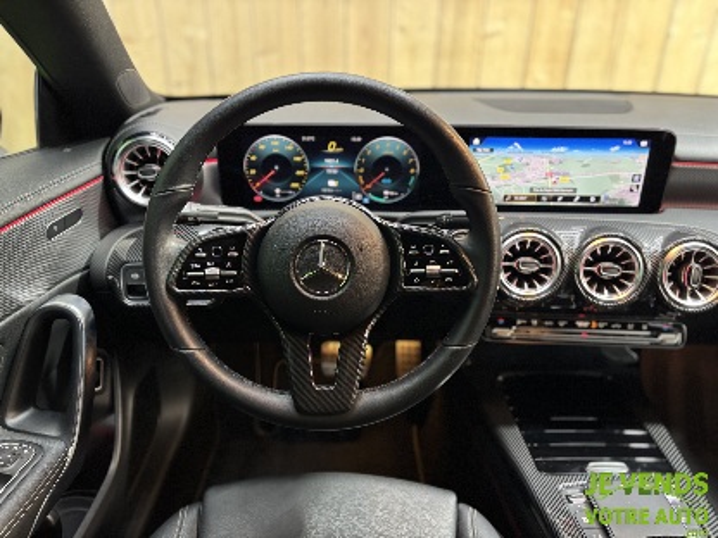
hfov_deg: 67.3
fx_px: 539
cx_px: 359
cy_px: 269
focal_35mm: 26
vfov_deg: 53.1
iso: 500
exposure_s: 1/50
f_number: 1.6
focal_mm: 5.96
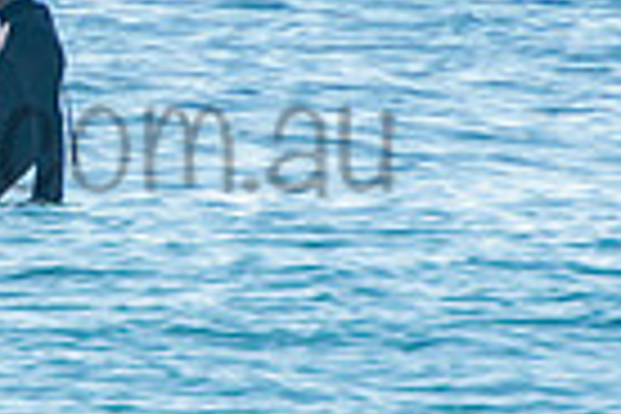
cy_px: 88
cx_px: -81
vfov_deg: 0.5
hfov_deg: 0.8
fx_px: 43380
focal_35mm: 2515
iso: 180
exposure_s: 1/1250
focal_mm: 400
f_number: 5.6
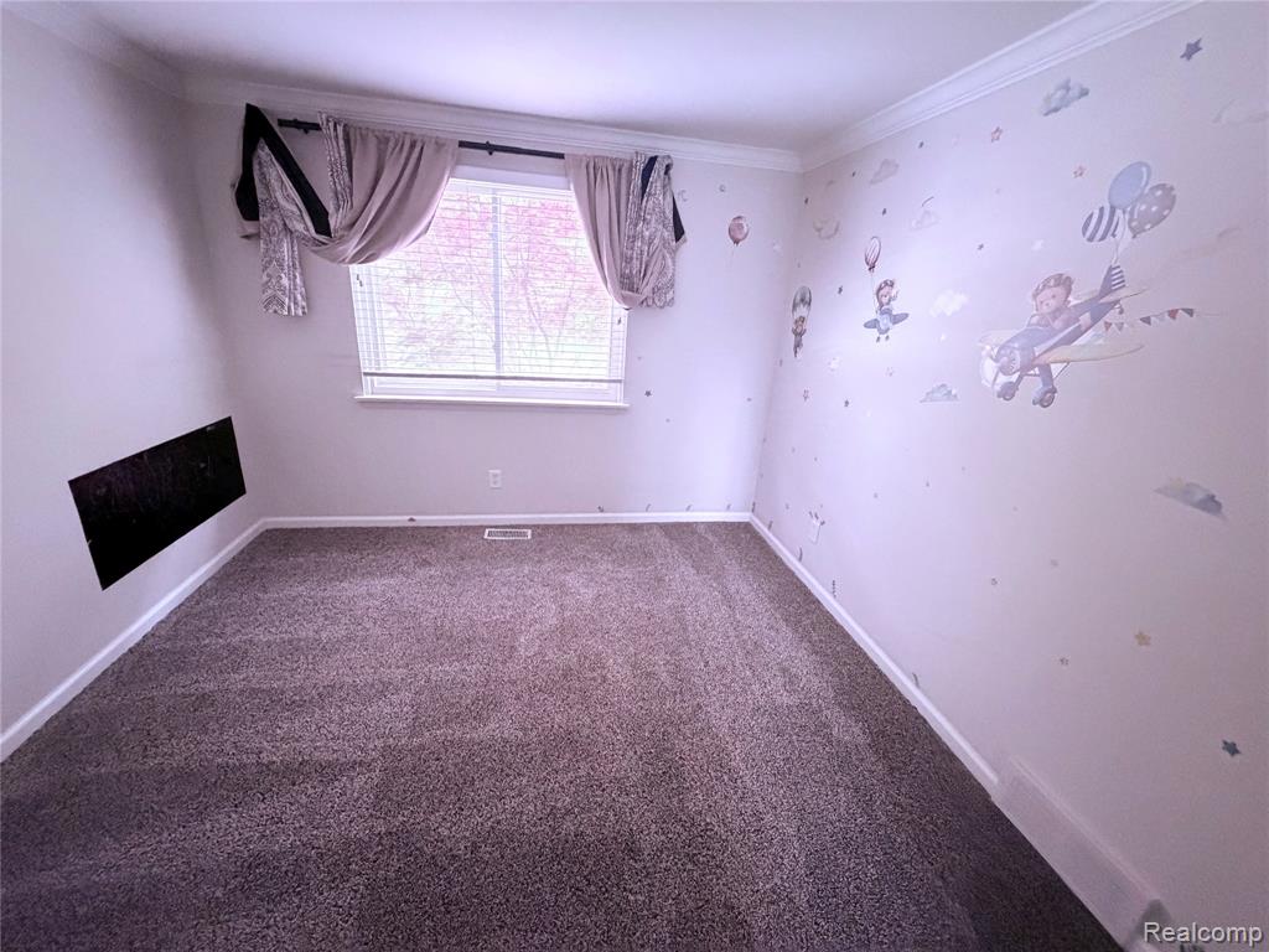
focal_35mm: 14
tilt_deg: -20.0
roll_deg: -3.7
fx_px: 513
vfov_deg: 85.7
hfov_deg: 102.1
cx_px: 634
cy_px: 476
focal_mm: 2.22
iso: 1250
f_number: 2.2
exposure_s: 1/60
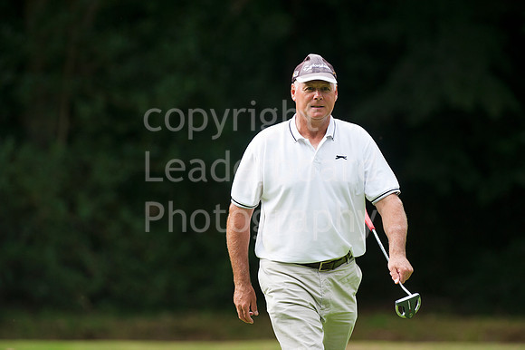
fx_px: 4372
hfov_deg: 6.9
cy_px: 175
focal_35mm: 300
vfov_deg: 4.6
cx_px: 262
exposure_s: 1/640
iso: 400
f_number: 5.6
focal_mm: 300
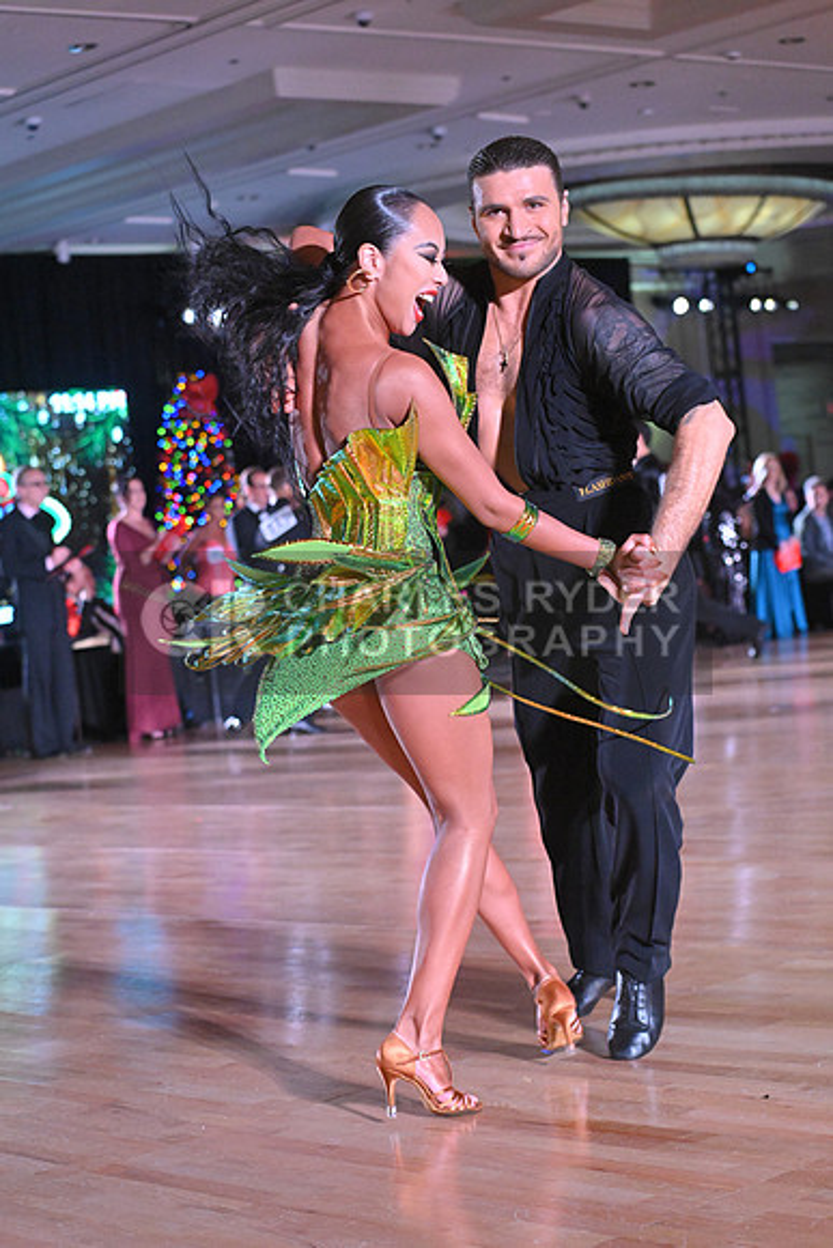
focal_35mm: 70
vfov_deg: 28.8
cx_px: 416
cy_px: 624
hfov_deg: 19.5
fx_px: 2428
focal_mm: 70
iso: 6400
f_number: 5
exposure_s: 1/400
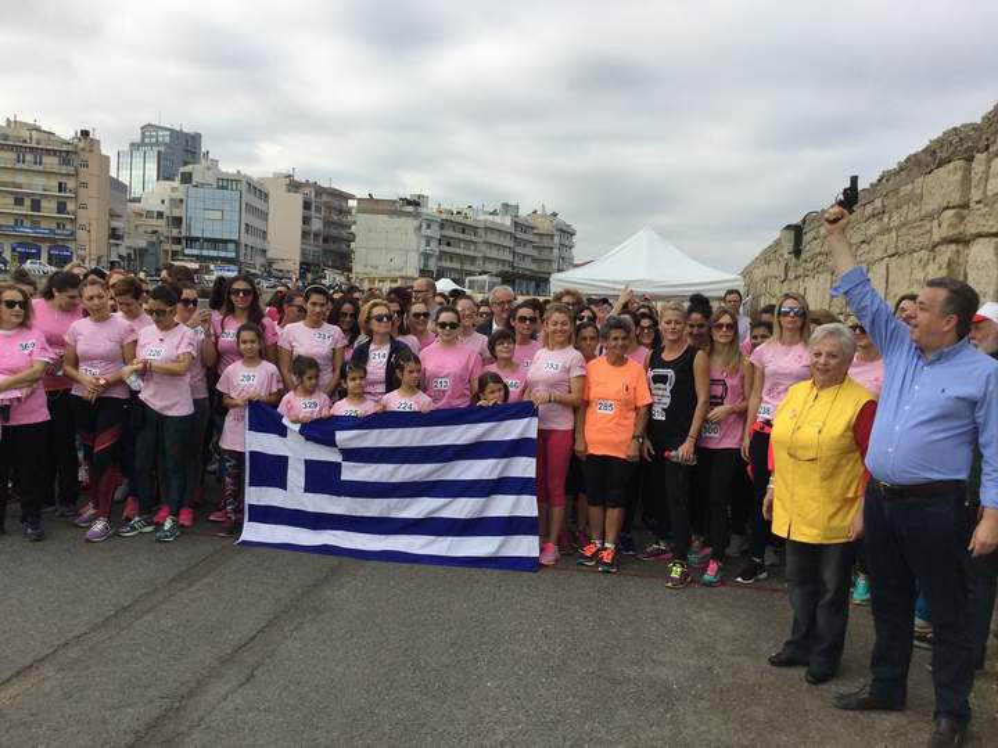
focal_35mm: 31
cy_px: 374
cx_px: 499
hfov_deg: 58.4
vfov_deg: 45.4
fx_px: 894
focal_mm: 3.3
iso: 25
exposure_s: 1/1181
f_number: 2.4
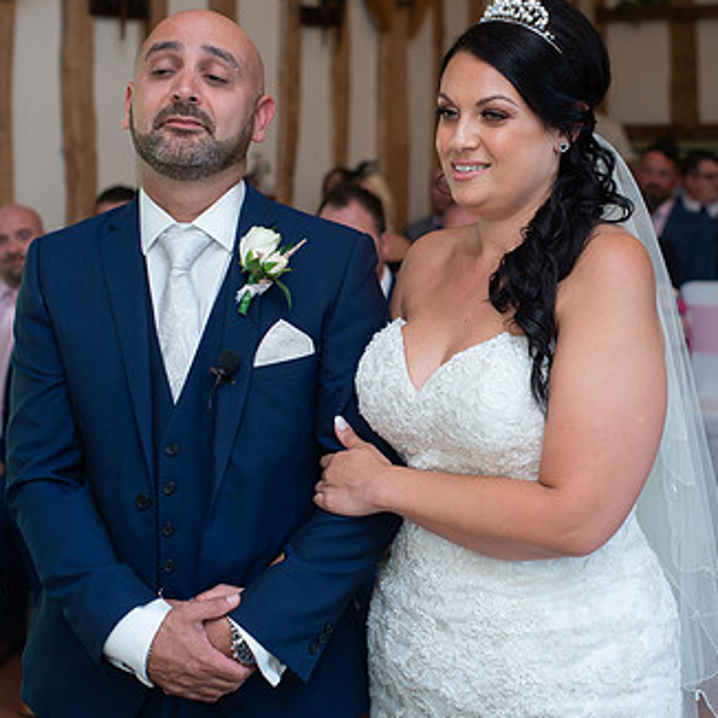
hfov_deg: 26.1
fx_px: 1549
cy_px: 305
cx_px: 424
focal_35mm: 66
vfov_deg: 26.1
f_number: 2.8
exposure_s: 1/100
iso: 400
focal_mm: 35
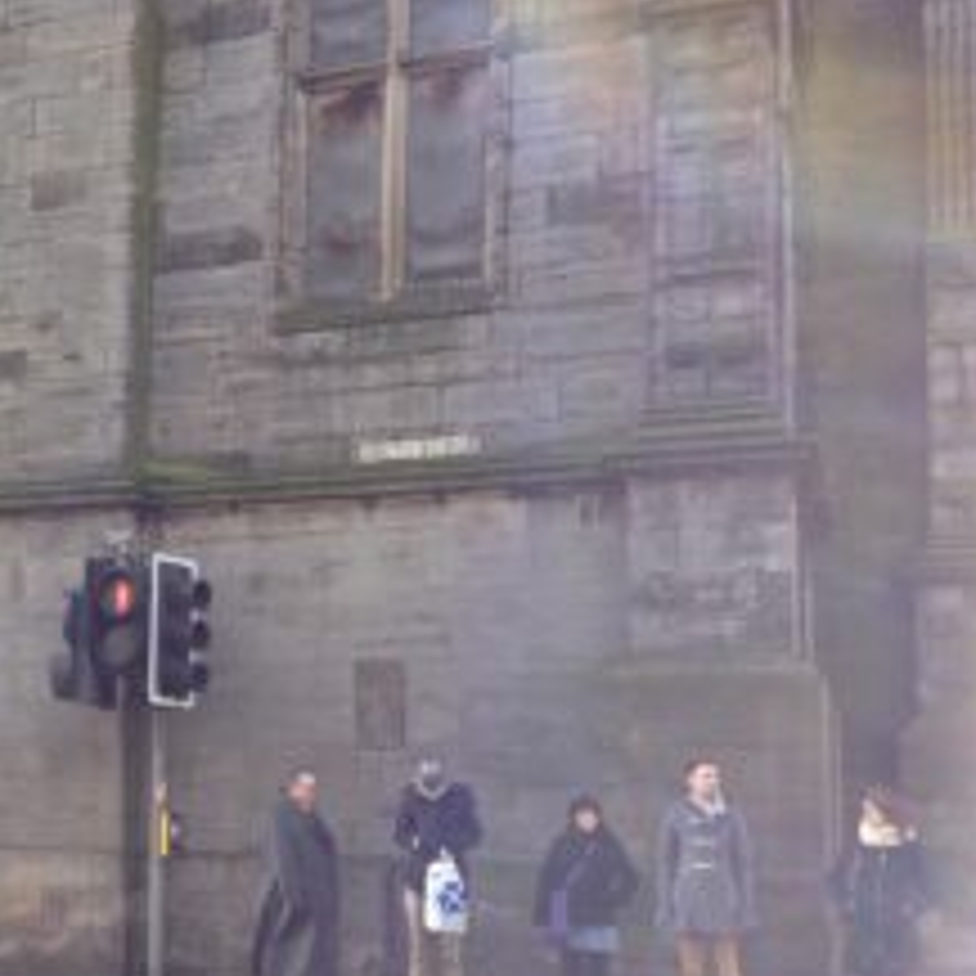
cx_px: 171
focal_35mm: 57
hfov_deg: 29.3
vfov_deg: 29.8
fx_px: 1818
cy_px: 666
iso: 50
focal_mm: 4.28
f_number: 2.4
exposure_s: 1/229
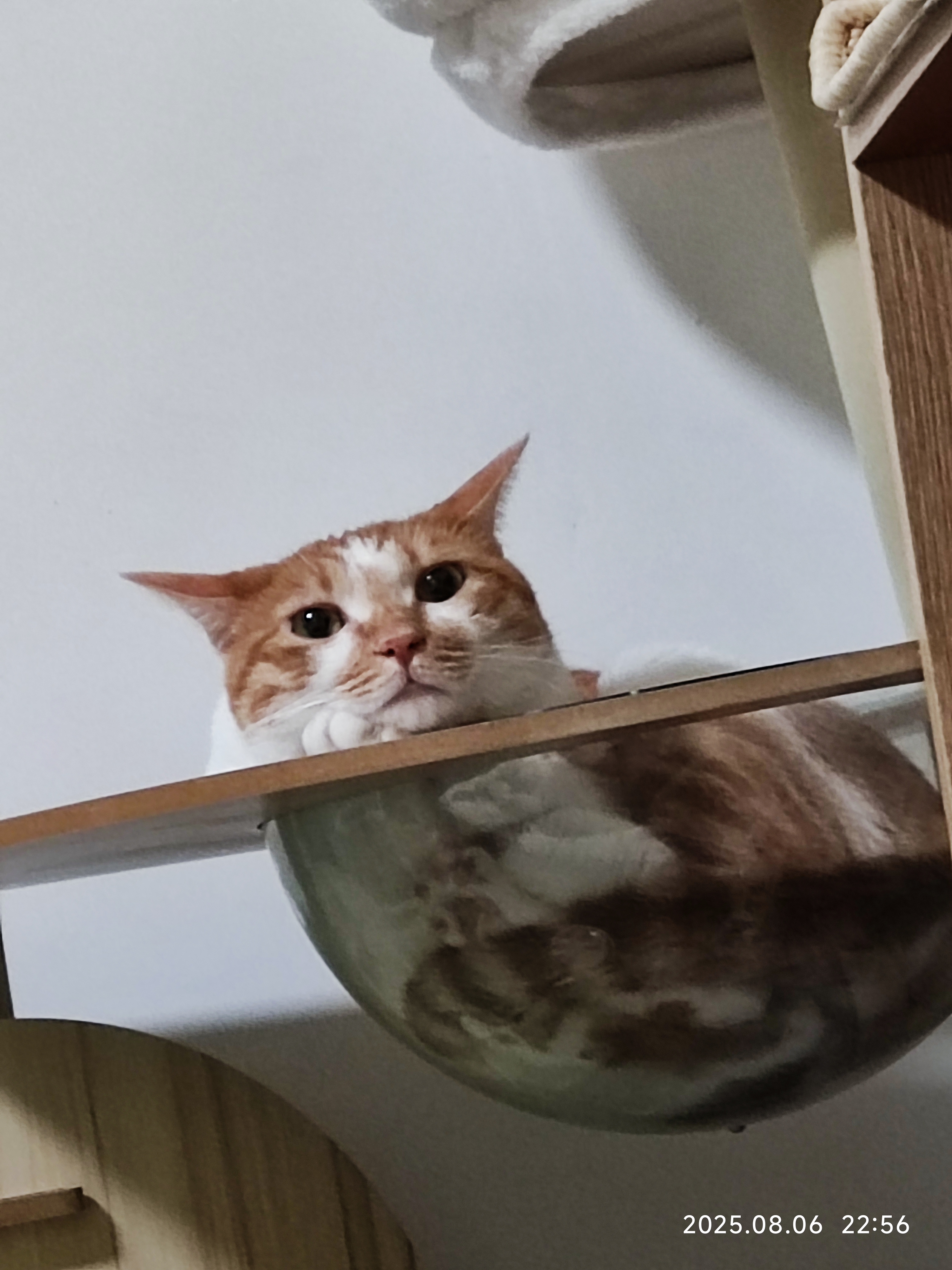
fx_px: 4217
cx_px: 476
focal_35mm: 115
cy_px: 635
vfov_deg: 17.1
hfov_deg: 12.9
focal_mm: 4.71
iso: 1031
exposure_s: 1/33
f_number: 1.79
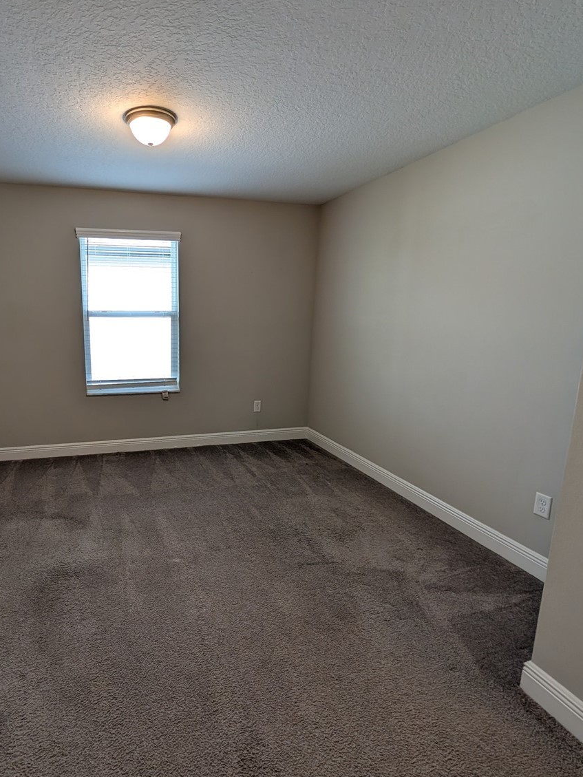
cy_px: 387
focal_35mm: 17
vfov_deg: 91.0
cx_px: 194
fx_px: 382
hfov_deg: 72.5
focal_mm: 2.02
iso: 68
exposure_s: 1/120
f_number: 1.7
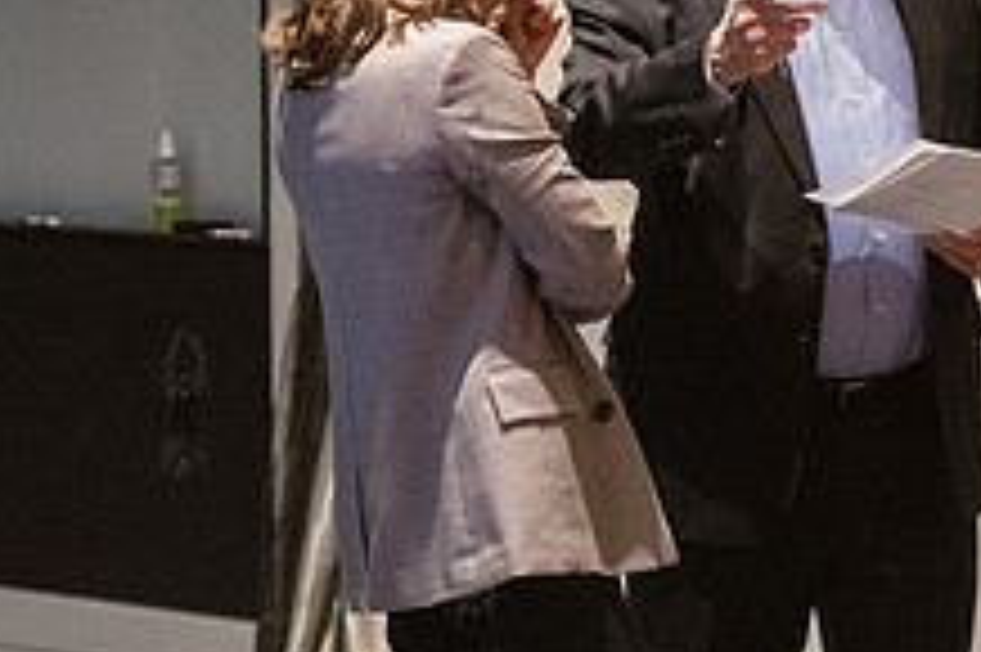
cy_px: 280
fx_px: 6834
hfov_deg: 8.2
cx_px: 895
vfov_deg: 5.5
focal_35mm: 251
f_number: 4
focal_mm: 80
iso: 6400
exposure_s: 1/125
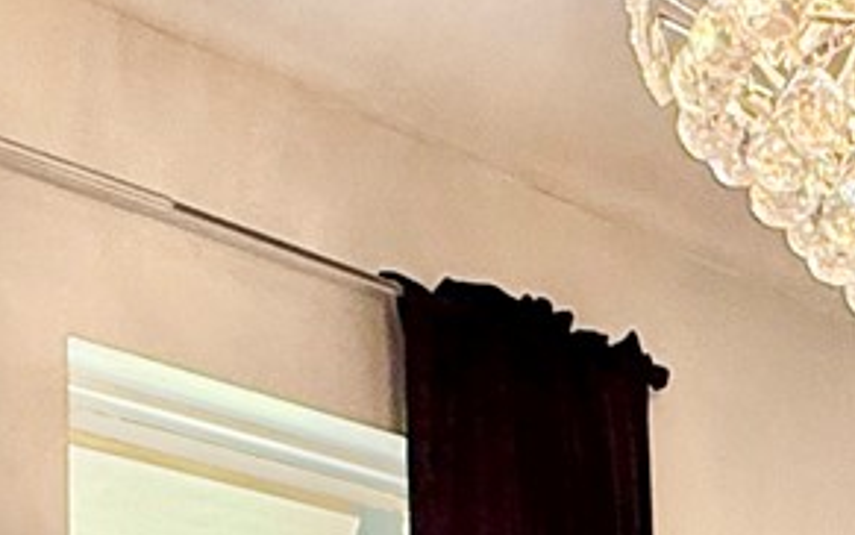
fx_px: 2284
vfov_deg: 11.3
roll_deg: -0.1
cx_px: 867
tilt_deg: -2.2
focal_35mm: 98
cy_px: 1264
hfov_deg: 20.5
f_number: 2.2
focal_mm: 2.22
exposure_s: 1/120
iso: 200
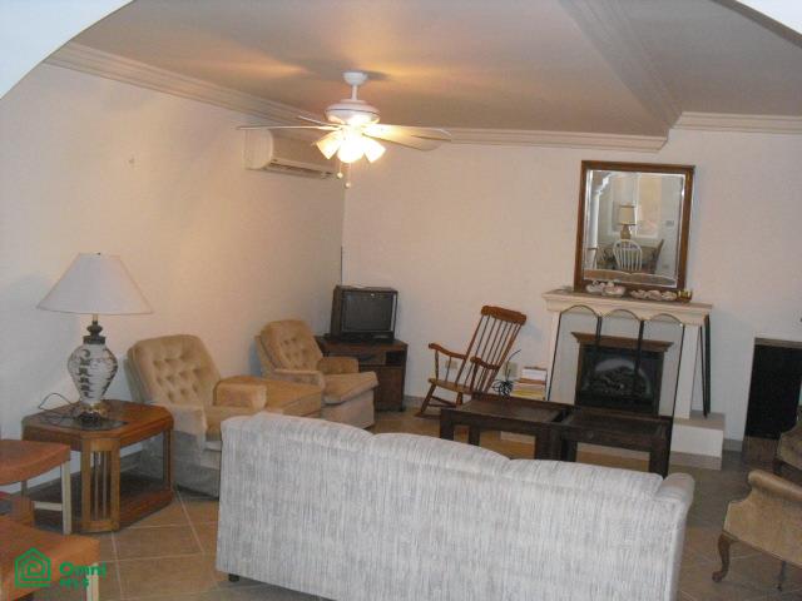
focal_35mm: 36
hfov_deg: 51.4
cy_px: 300
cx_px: 401
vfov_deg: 39.7
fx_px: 834
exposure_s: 1/60
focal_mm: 6.3
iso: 800
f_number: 3.1
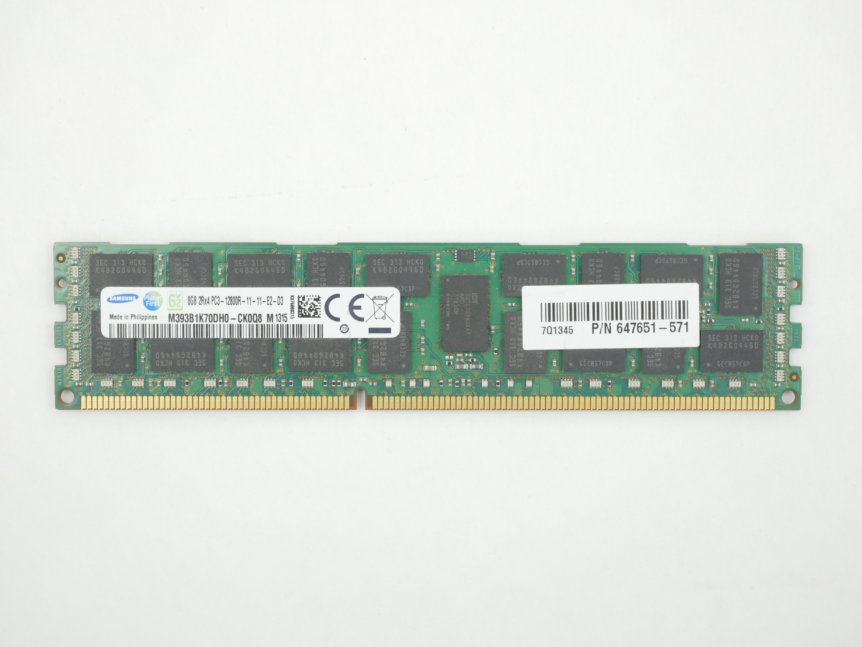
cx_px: 431
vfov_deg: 24.4
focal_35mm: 60
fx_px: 1495
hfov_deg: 32.2
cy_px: 324
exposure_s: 1/100
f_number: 5.6
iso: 800
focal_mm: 30
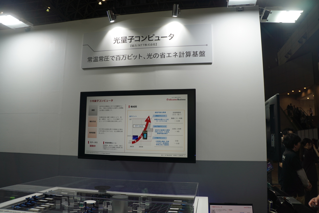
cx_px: 160
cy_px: 106
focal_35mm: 27
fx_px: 239
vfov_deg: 47.9
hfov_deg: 67.4
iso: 100
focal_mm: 18
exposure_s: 1/60
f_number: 5
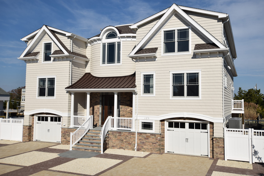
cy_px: 88
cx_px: 132
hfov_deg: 57.2
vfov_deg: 40.0
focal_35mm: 33
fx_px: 242
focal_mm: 22
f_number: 10
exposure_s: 1/400
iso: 100
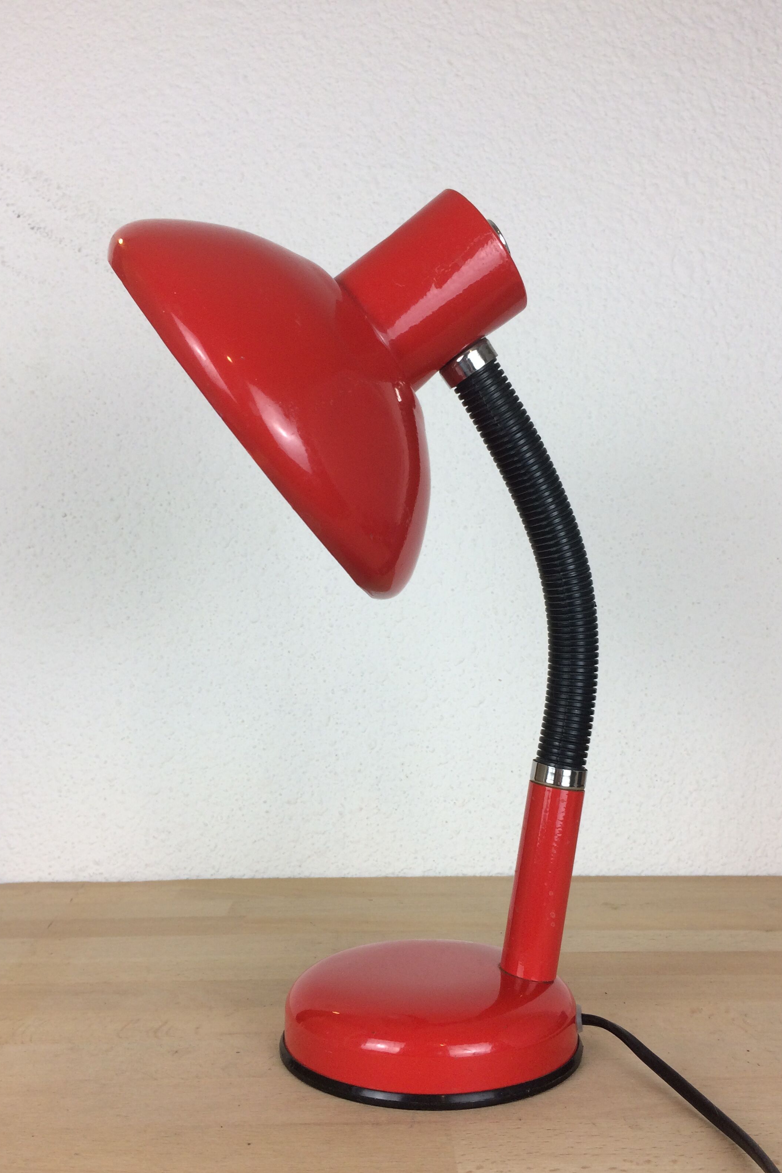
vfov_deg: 60.3
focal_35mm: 31
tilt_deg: +2.2
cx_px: 400
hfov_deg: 42.3
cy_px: 602
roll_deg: +1.4
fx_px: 1010
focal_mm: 4.15
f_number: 2.2
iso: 50
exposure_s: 1/100
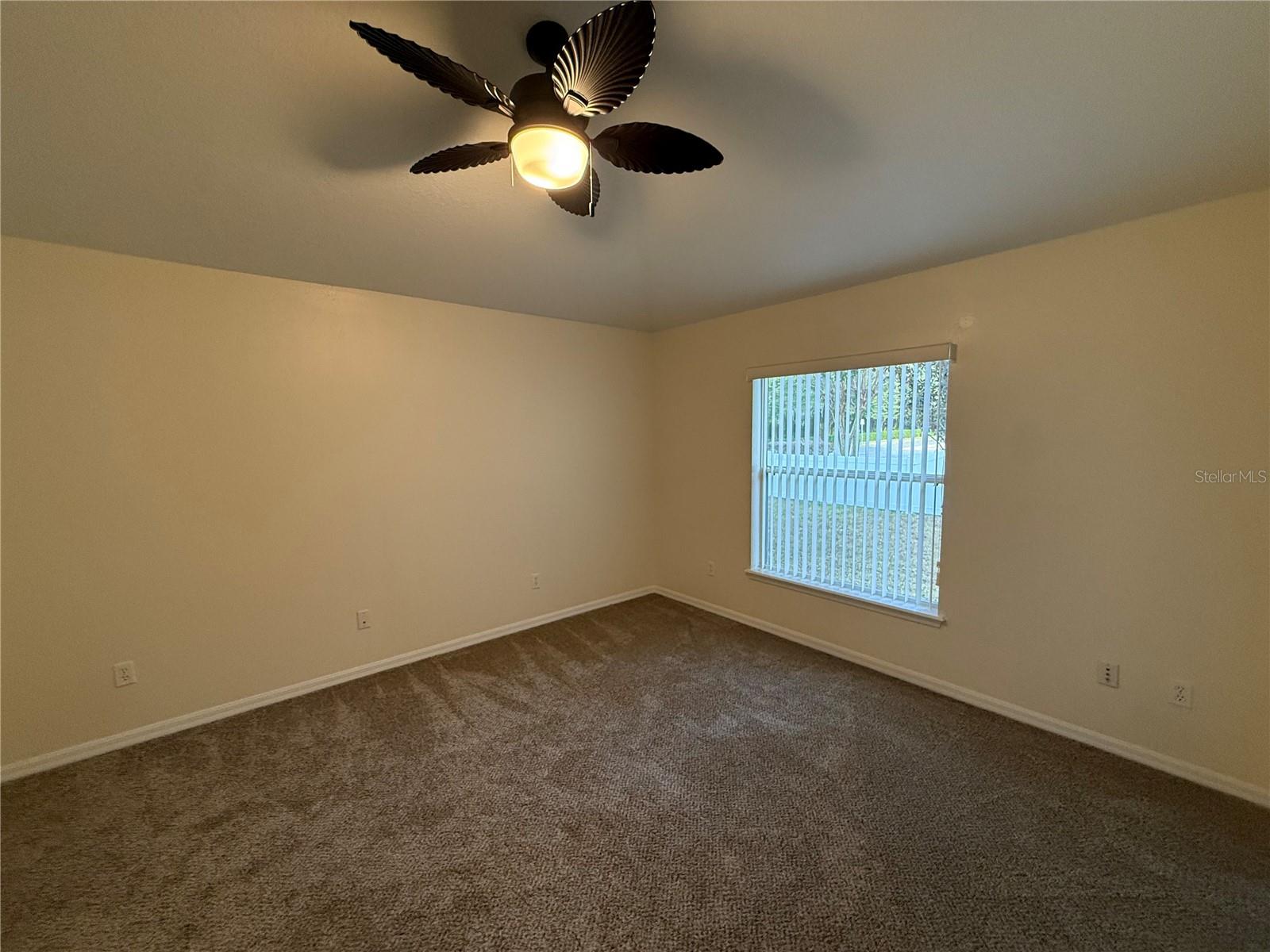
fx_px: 514
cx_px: 635
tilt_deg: -5.7
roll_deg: +1.8
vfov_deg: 85.7
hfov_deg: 102.1
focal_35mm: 14
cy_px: 476
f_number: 2.2
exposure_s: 1/60
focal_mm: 2.22
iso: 250
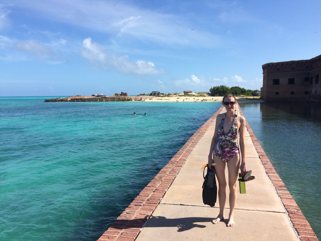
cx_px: 160
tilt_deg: -6.4
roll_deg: +0.6
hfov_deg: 61.7
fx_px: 269
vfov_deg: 48.2
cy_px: 120
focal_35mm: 29
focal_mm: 4.15
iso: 32
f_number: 2.2
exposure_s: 1/2283
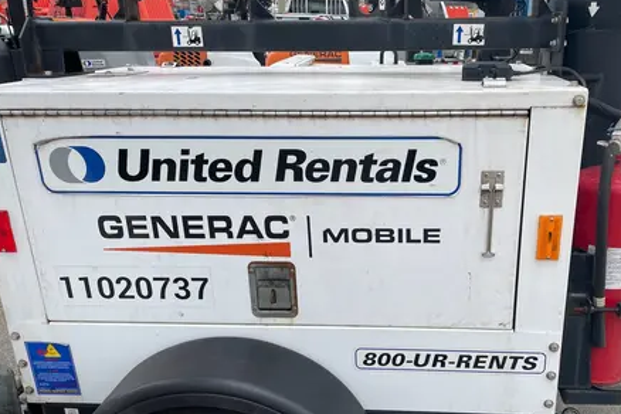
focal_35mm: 34
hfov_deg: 55.3
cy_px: 260
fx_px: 586
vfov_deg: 38.6
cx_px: 380
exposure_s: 1/1208
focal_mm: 4.2
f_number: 1.6
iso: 32
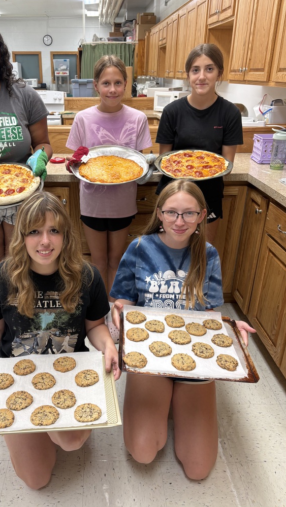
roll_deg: +0.3
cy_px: 248
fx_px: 391
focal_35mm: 29
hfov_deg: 39.7
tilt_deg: -23.6
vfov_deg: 66.0
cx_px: 95
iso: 64
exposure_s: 1/60
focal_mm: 5.96
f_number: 1.6
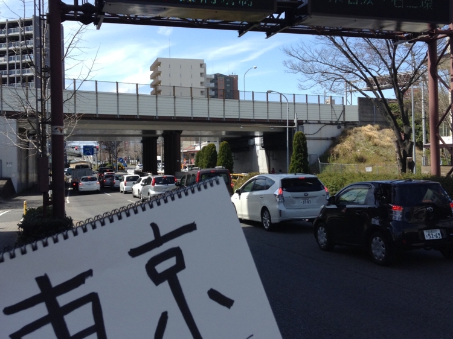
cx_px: 227
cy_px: 147
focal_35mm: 45
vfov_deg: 32.1
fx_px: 589
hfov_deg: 42.1
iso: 25
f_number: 2.4
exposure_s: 1/920
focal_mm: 3.3
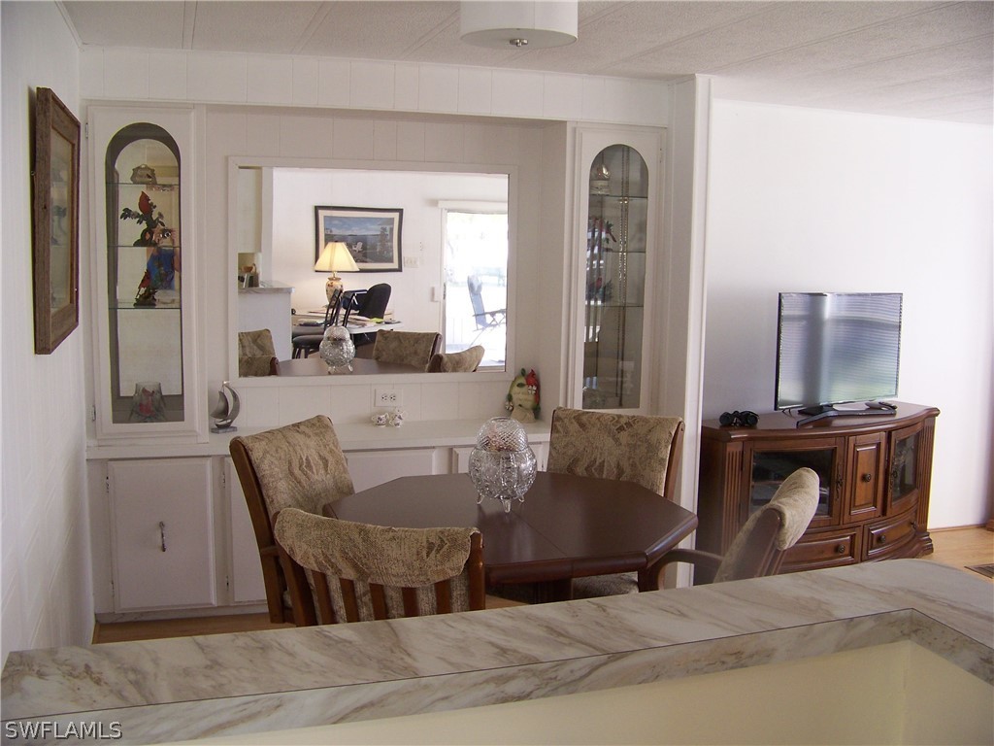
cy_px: 373
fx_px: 1034
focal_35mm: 36
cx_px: 497
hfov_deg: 51.4
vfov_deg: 39.7
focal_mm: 5.85
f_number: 2.8
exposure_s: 1/30
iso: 100
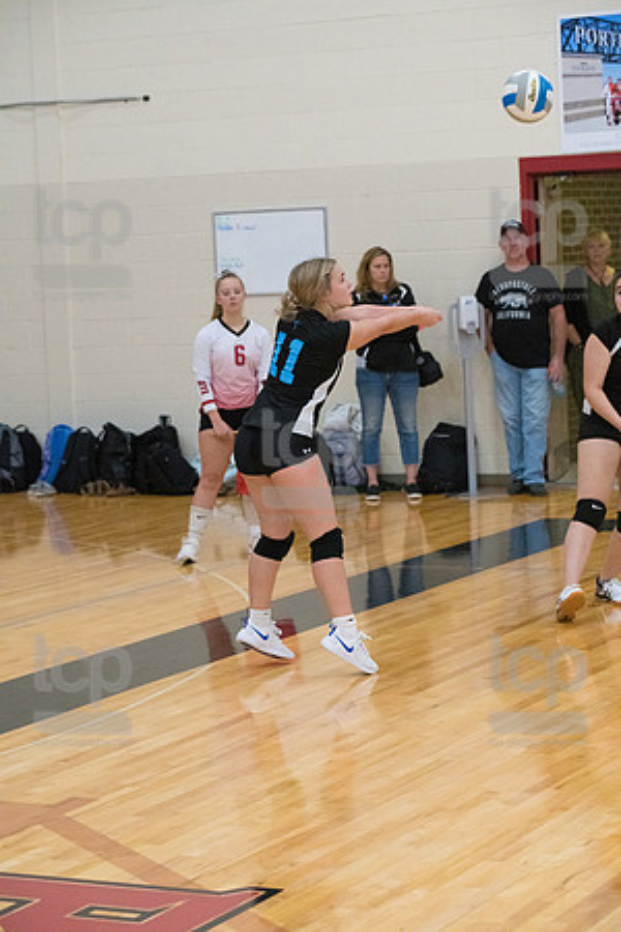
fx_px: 2587
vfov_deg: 20.4
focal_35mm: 100
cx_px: 310
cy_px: 466
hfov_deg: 13.7
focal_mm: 100
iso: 6400
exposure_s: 1/1000
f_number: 4.5
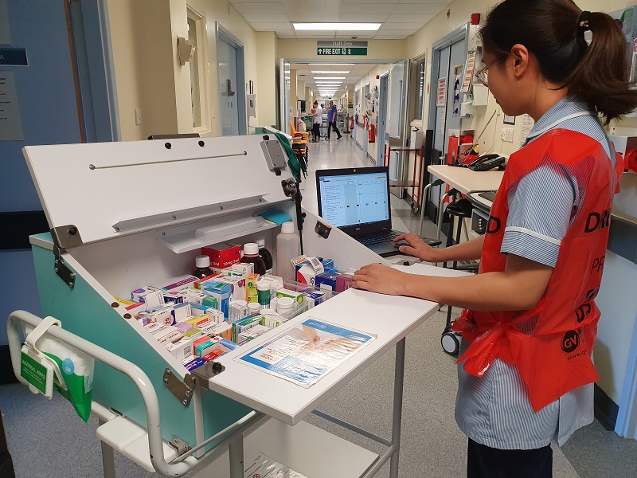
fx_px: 478
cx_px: 318
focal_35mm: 26
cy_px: 239
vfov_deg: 53.1
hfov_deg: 67.3
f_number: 2.4
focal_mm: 4.32
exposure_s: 1/100
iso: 200
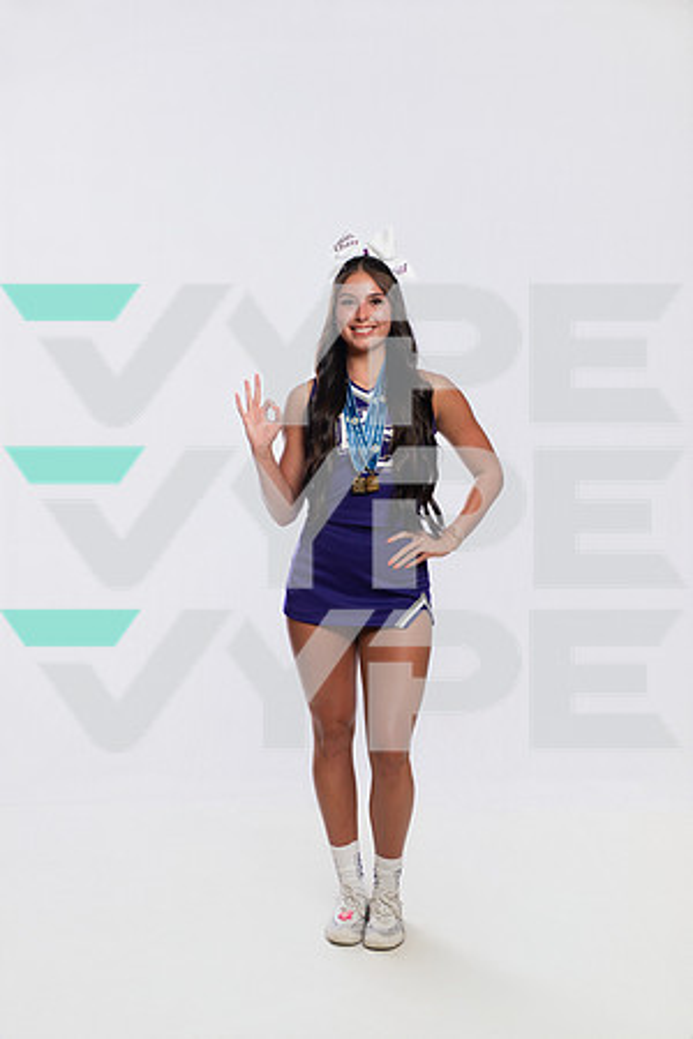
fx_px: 1415
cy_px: 520
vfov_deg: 40.3
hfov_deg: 27.5
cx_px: 346
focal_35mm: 49
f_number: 5.6
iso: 640
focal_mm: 49
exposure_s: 1/250
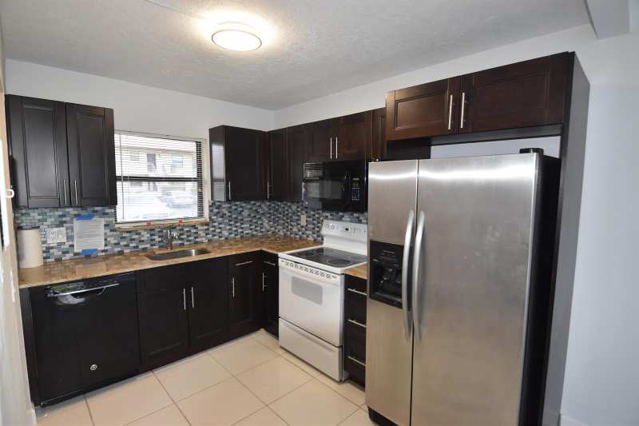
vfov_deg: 72.0
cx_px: 320
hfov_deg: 95.0
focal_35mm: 16
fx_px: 293
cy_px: 213
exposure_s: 1/60
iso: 800
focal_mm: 11
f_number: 4
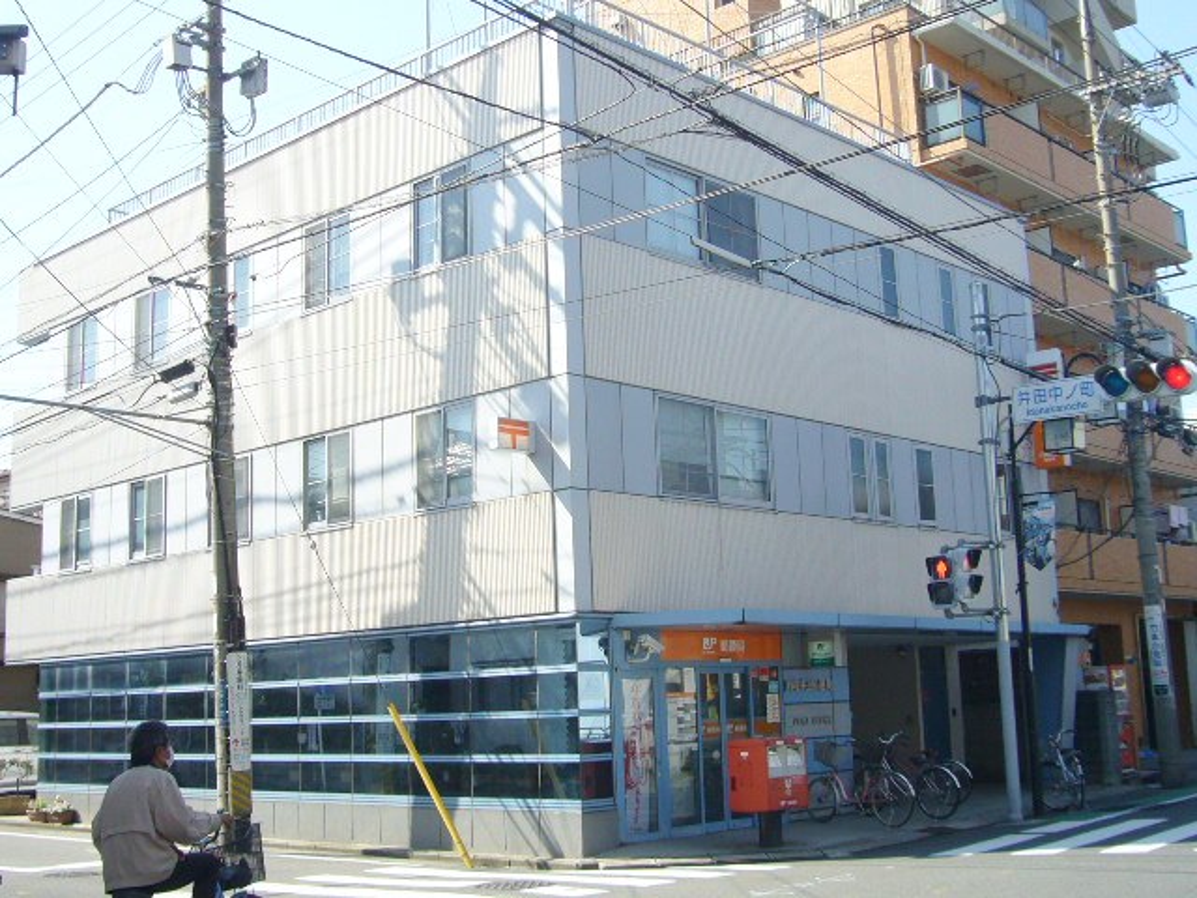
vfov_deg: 32.9
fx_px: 1521
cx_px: 598
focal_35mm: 44
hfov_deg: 42.9
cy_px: 449
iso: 80
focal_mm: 5.2
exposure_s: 1/160
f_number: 6.3
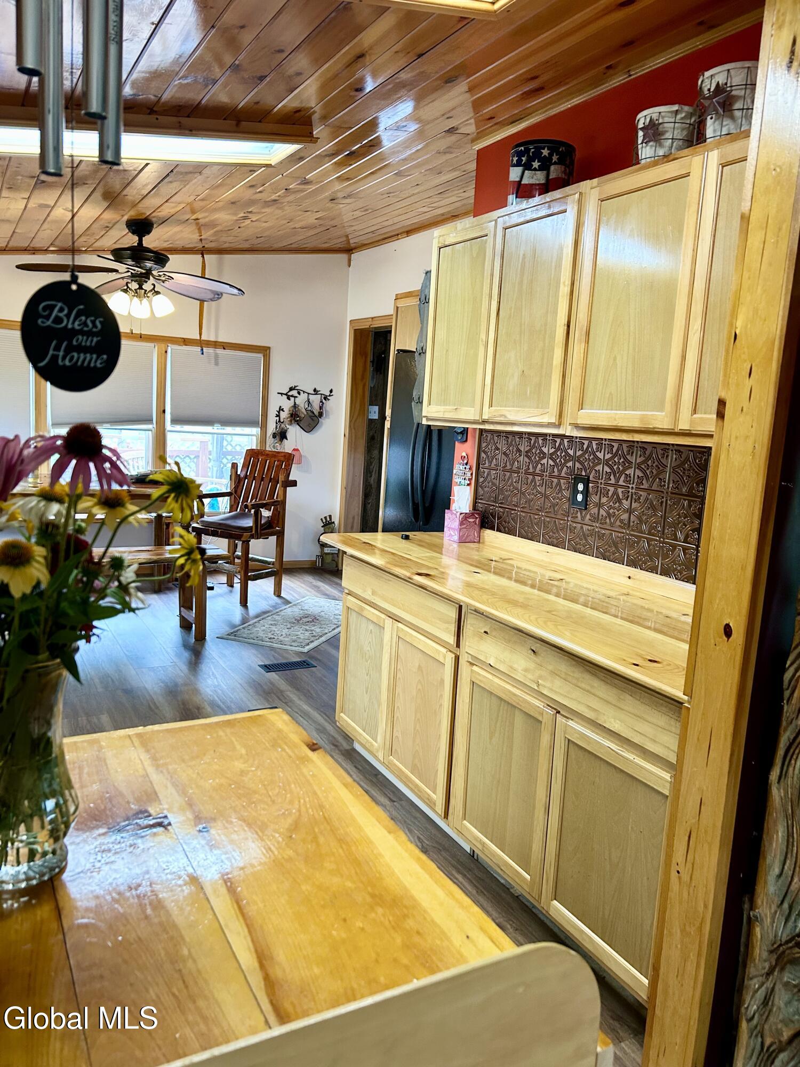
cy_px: 534
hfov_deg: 53.1
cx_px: 400
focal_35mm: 26
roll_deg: -3.6
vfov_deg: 67.3
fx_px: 801
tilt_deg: -8.0
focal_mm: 5.7
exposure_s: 1/60
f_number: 1.5
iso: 160
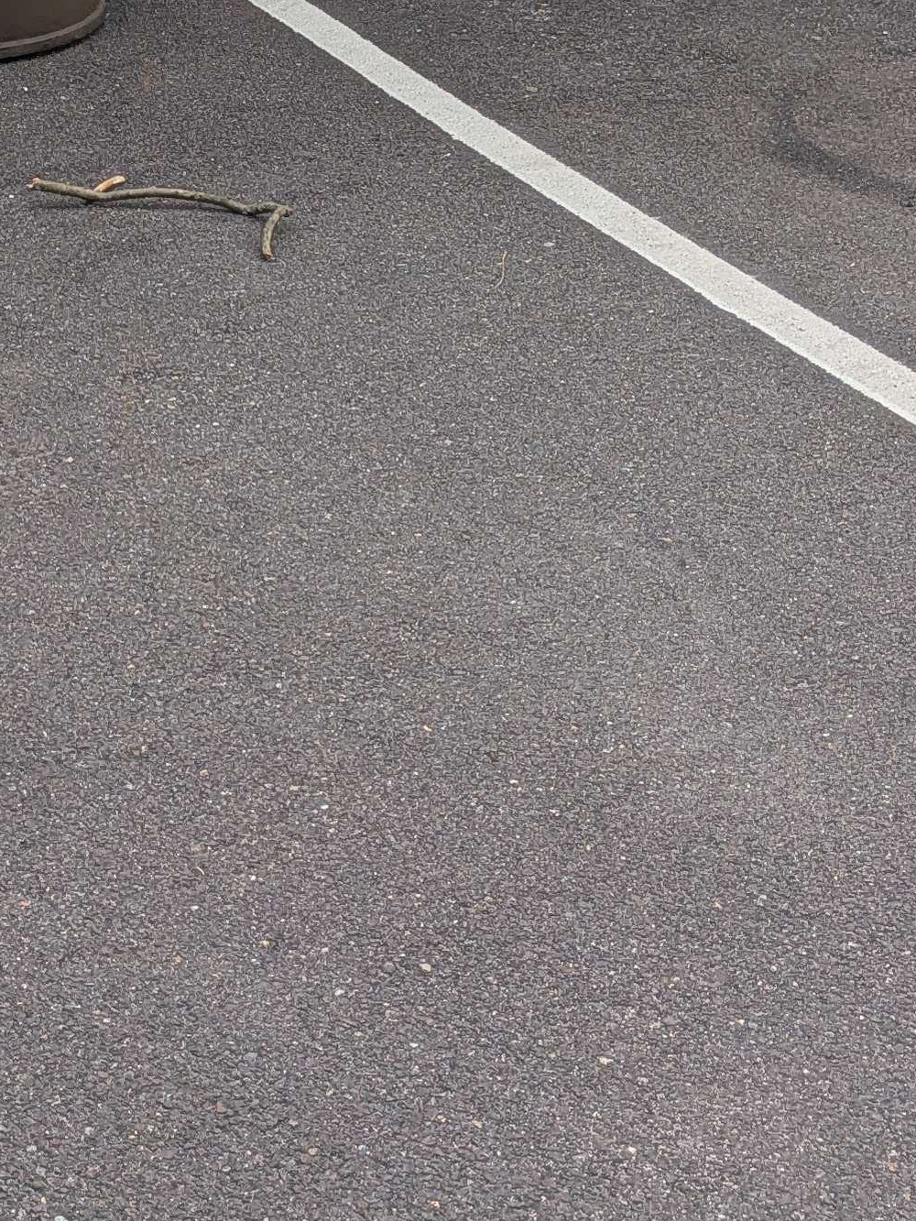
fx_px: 2540
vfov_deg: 24.1
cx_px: 116
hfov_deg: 20.1
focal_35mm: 72
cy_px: -306
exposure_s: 1/2262
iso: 30
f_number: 1.7
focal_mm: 4.53
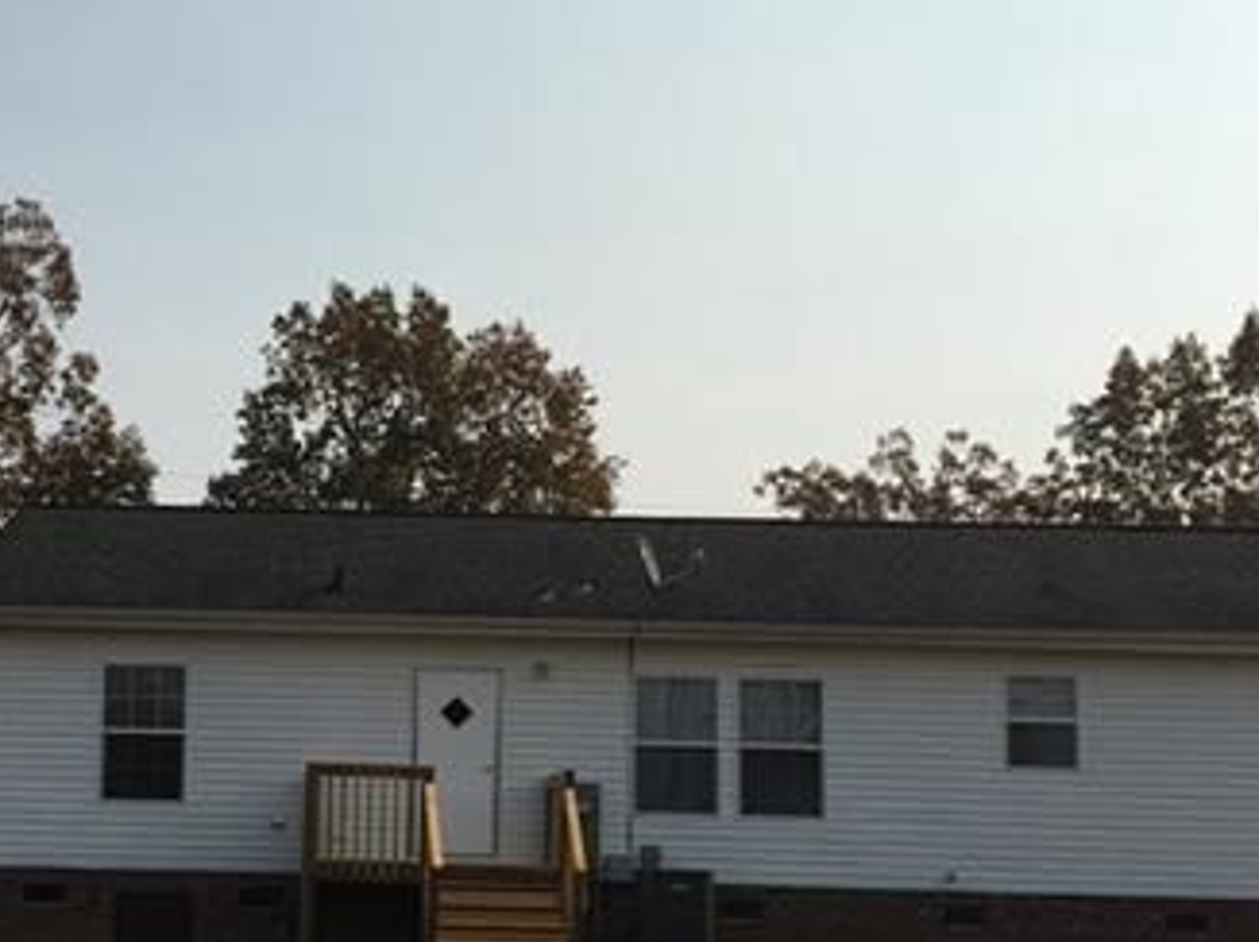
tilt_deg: +5.7
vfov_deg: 25.4
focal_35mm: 57
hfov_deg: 33.3
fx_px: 2072
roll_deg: -0.9
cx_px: 363
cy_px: 668
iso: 25
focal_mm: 4.15
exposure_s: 1/3497
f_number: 2.2
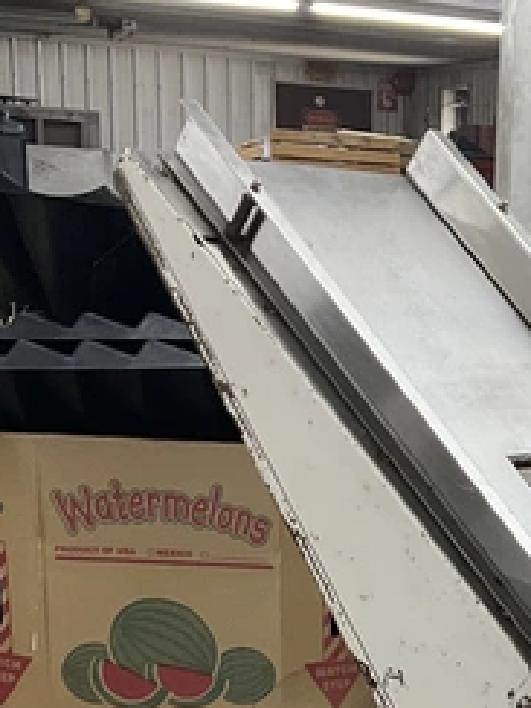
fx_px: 1820
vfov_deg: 19.8
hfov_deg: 15.8
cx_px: 669
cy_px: 975
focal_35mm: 89
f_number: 1.8
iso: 100
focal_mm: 3
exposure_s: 1/60
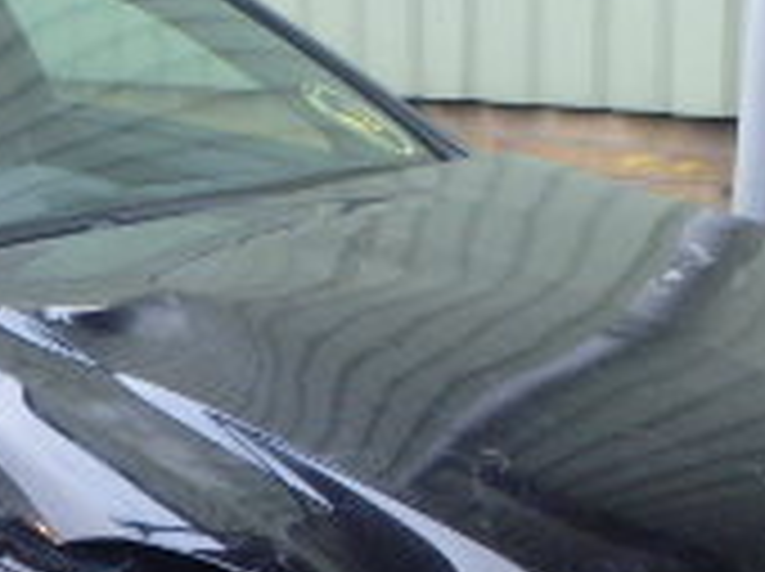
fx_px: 2494
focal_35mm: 113
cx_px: 72
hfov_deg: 17.2
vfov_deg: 12.9
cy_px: 563
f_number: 4.1
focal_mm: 5.4
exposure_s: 1/30
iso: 500
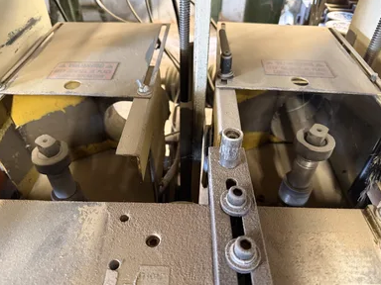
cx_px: 186
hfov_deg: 69.4
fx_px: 275
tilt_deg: -40.4
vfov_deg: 54.9
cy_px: 141
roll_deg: +0.1
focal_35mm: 25
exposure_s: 1/41
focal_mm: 6.76
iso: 800
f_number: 1.78
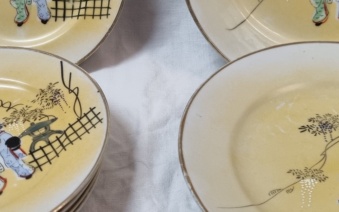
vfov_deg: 20.0
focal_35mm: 65
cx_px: 175
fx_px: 600
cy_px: 83
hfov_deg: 31.5
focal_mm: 5.4
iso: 320
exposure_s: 1/100
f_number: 1.8
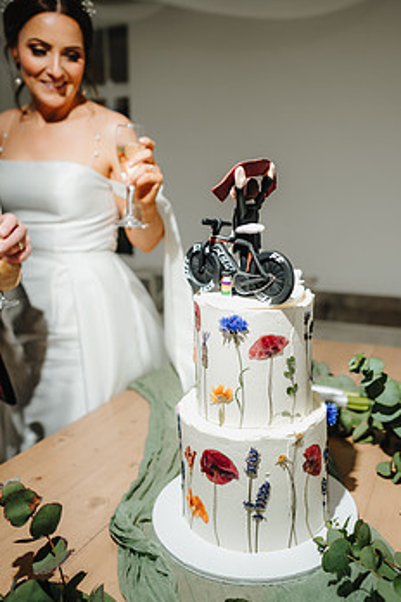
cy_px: 284
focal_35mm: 31
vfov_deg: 60.2
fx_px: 518
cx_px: 239
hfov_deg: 42.1
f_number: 2.2
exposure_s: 1/200
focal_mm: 24
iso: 200
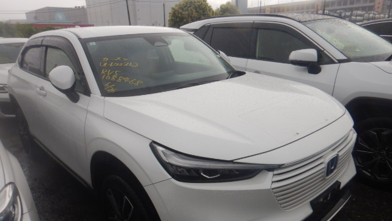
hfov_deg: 69.8
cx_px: 190
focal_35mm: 27
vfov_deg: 42.5
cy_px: 141
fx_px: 281
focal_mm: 4.3
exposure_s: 1/100
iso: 125
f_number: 2.8
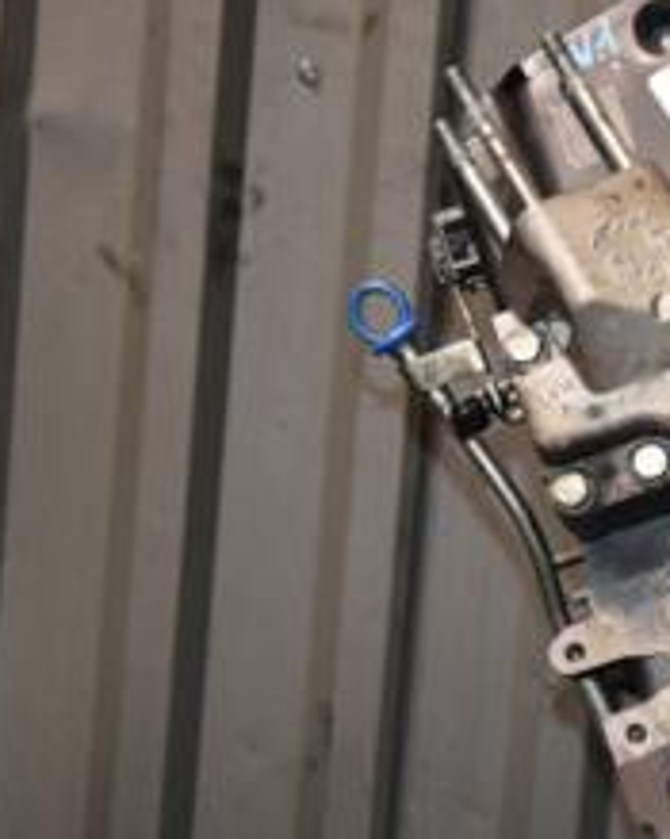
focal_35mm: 131
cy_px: 628
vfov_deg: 14.6
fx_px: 3249
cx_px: 823
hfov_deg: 11.5
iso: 800
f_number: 5
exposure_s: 1/60
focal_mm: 34
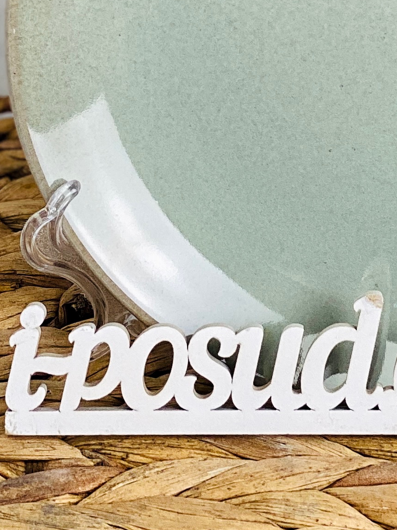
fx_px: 2799
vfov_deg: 10.5
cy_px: -228
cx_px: 362
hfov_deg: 8.1
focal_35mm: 183
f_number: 2
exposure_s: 1/105
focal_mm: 6
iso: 50
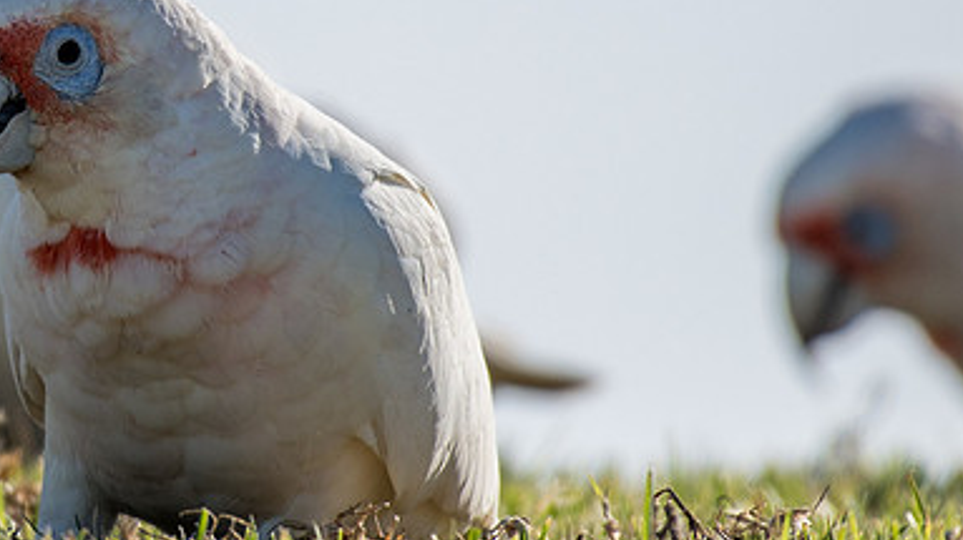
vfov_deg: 0.7
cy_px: 29
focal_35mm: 1849
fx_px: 47191
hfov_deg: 1.2
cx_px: -63
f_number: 5.6
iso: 72
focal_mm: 500
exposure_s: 1/800
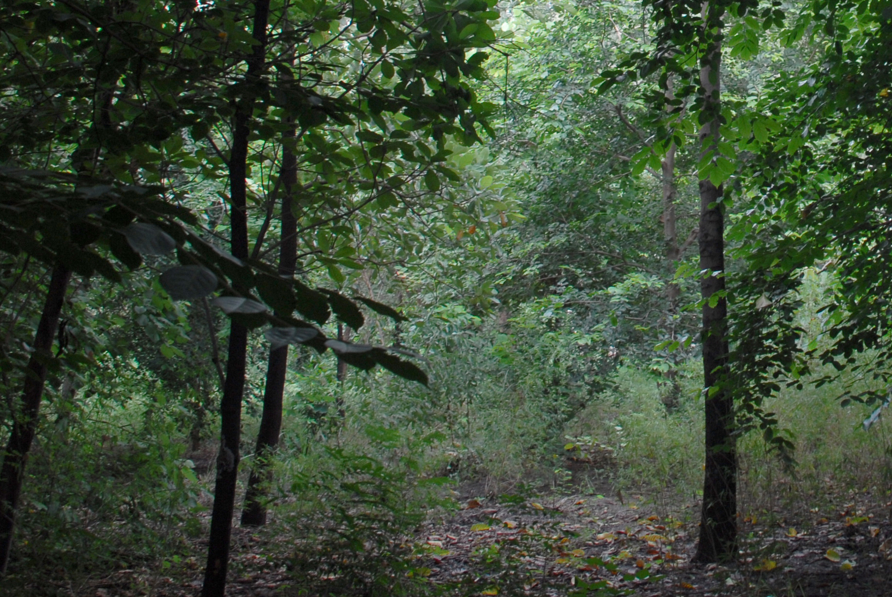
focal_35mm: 57
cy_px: -6
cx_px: 743
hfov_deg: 33.7
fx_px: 1414
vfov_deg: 22.9
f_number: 4
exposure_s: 1/80
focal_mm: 18
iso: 200
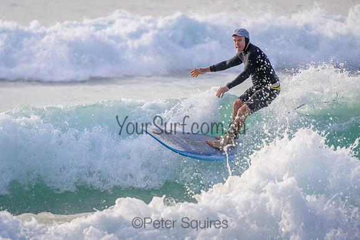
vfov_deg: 2.5
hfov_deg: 3.7
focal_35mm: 550
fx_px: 5503
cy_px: 165
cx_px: 112
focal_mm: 400
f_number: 5.6
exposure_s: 1/2000
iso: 360
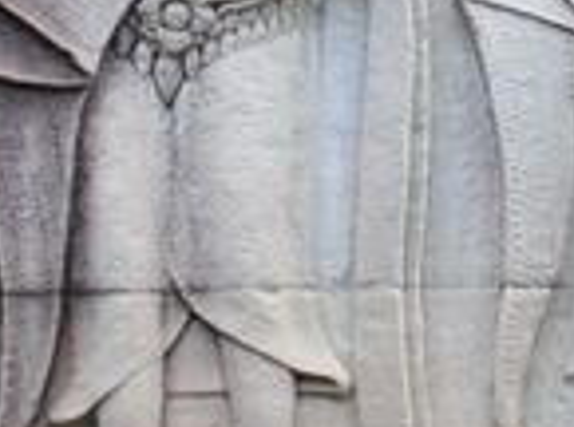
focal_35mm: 194
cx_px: 412
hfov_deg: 10.2
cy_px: -158
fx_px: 3209
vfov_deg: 7.5
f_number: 3.6
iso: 200
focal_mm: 8.44
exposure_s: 1/100
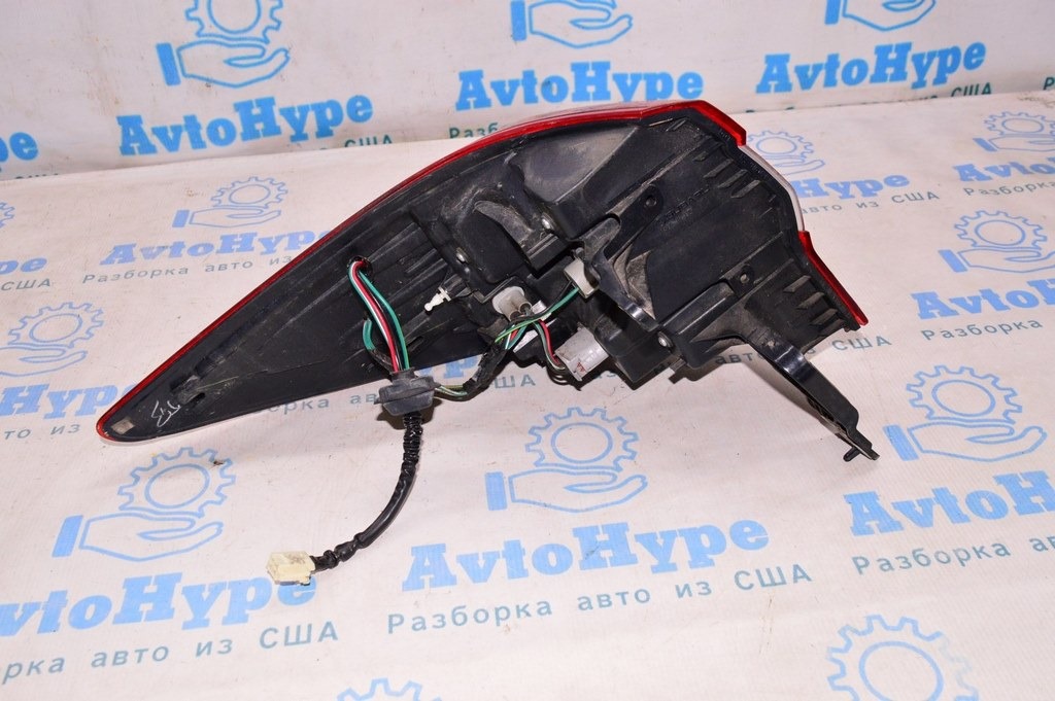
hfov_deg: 55.1
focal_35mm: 34
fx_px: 1010
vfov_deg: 38.3
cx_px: 528
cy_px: 350
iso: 1600
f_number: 8
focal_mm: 23
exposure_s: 1/125
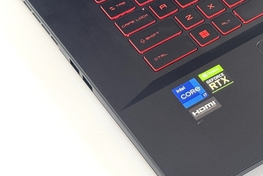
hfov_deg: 17.4
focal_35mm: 113
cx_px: 294
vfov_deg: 12.0
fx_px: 826
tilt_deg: -46.1
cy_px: -13
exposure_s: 1/50
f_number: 1.78
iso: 64
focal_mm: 6.76
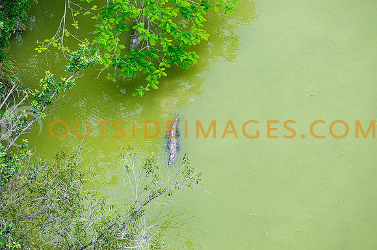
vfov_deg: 4.6
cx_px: 188
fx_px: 3137
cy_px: 125
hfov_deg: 6.9
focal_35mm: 300
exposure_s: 1/1000
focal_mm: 200
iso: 320
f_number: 4
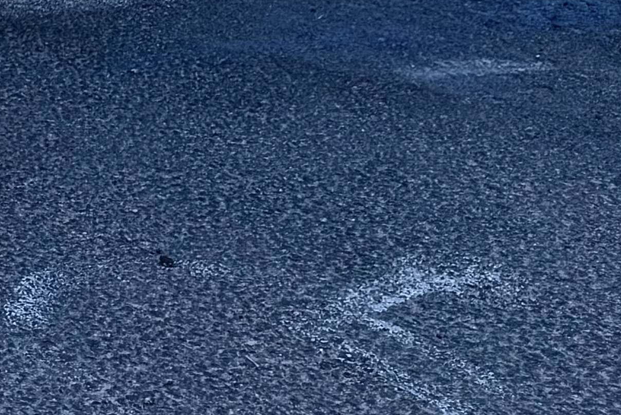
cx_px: -662
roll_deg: -3.0
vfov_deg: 10.8
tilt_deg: -8.6
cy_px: -376
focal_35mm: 118
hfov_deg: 14.2
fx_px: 2036
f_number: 1.78
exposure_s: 1/2174
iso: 80
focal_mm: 6.76
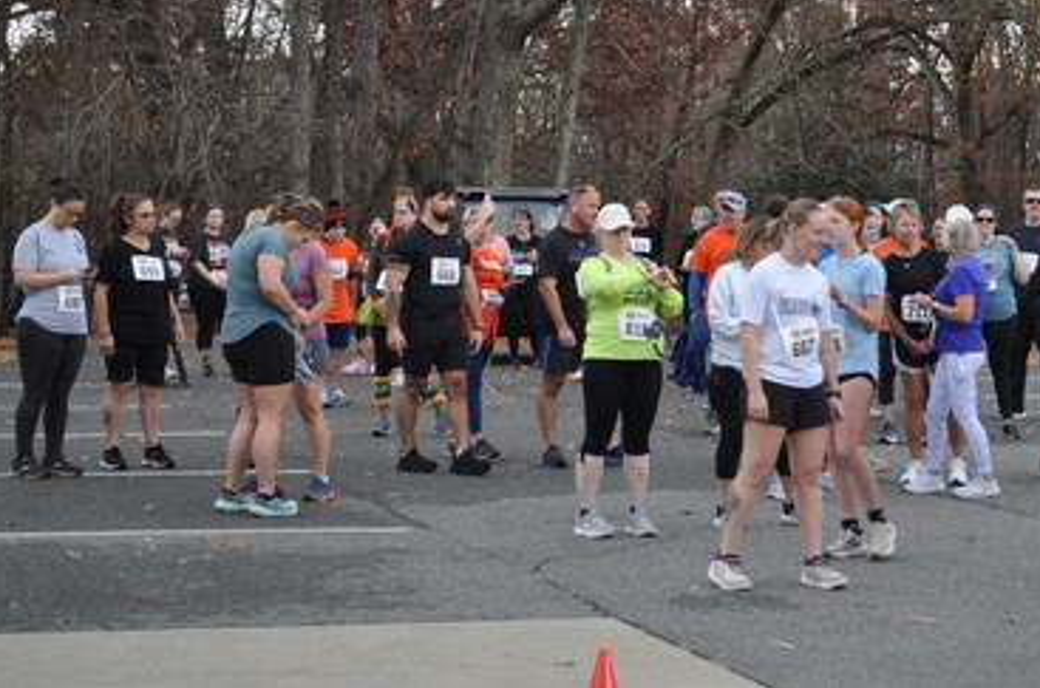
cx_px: 762
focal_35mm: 90
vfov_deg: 15.1
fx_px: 2594
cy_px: 177
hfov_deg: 22.5
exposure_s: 1/60
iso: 400
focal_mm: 40
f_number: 5.3
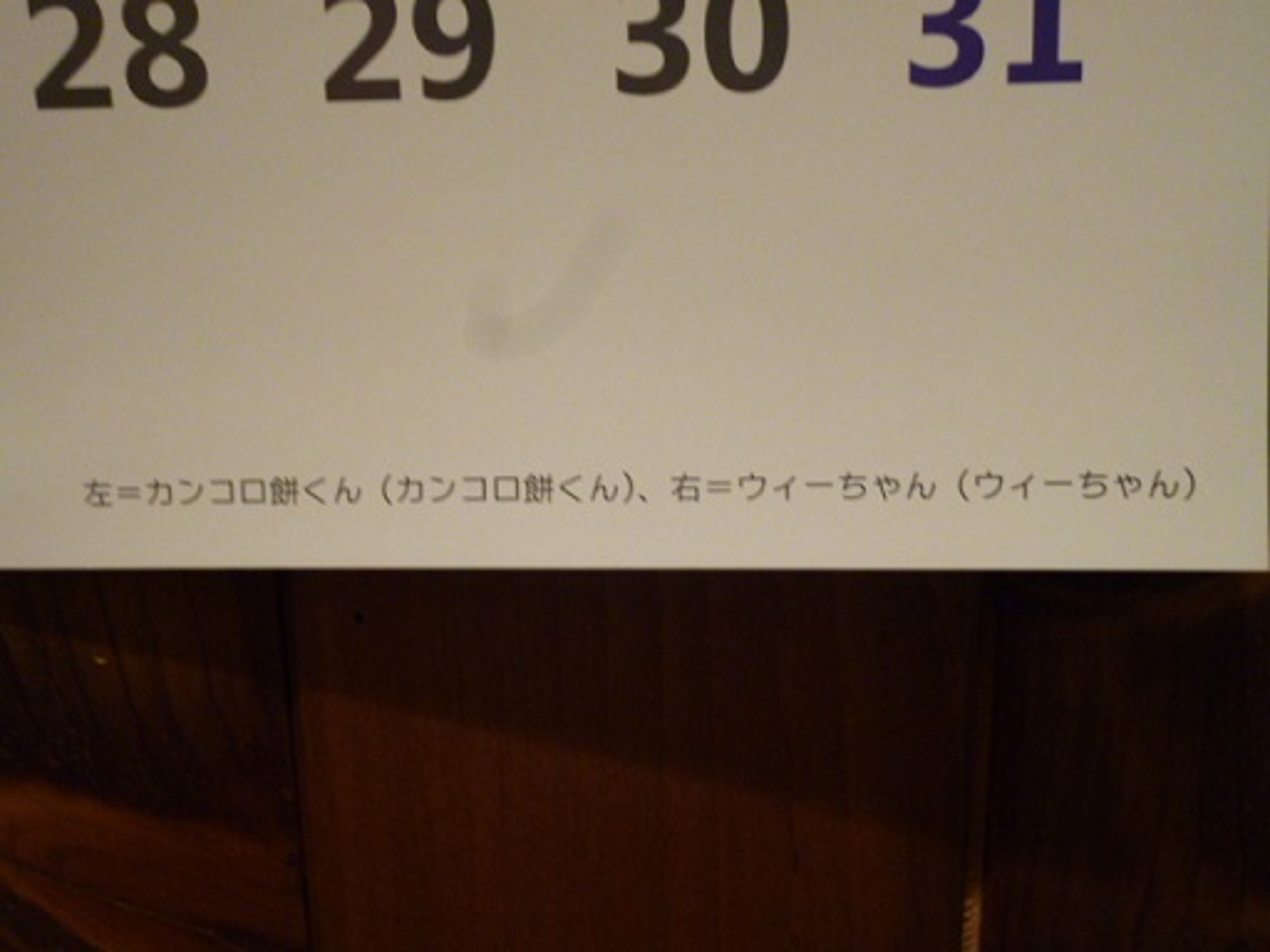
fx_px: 1321
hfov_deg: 51.4
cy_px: 476
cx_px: 635
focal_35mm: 36
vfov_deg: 39.7
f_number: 3.5
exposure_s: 1/8
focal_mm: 6.4
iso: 400
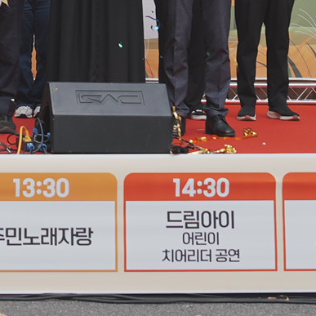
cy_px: -91
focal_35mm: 128
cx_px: -127
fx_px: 1322
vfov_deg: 13.2
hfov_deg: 13.0
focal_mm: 24
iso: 125
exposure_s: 1/800
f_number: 3.2
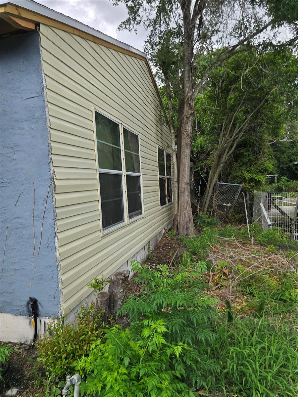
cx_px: 149
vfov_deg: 73.9
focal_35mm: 23
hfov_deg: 58.9
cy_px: 198
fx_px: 264
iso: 12
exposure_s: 1/192
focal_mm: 6.3
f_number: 1.7
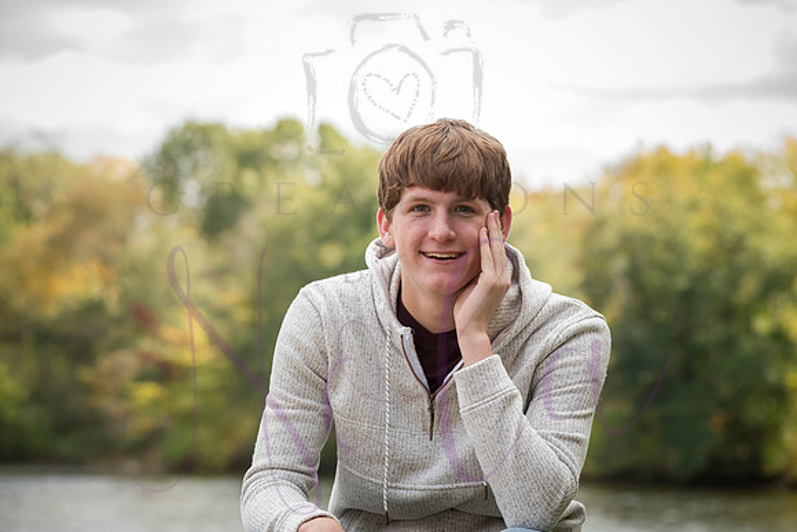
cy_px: 266
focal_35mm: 125
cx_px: 398
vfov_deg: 11.0
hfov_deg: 16.4
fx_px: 2768
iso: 800
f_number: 6.3
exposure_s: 1/640
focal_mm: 125
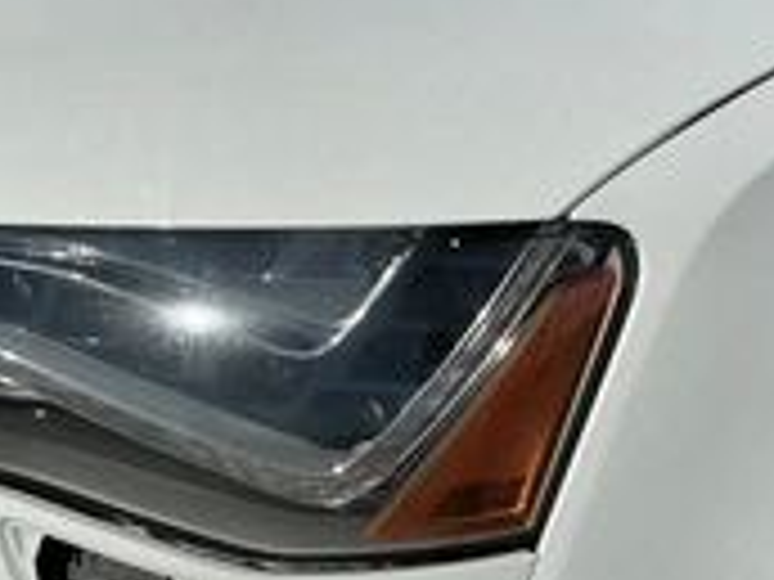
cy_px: 567
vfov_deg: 21.8
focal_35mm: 65
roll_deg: -0.8
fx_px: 1453
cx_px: 356
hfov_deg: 29.8
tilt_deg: -37.9
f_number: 1.8
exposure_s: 1/5814
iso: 25
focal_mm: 3
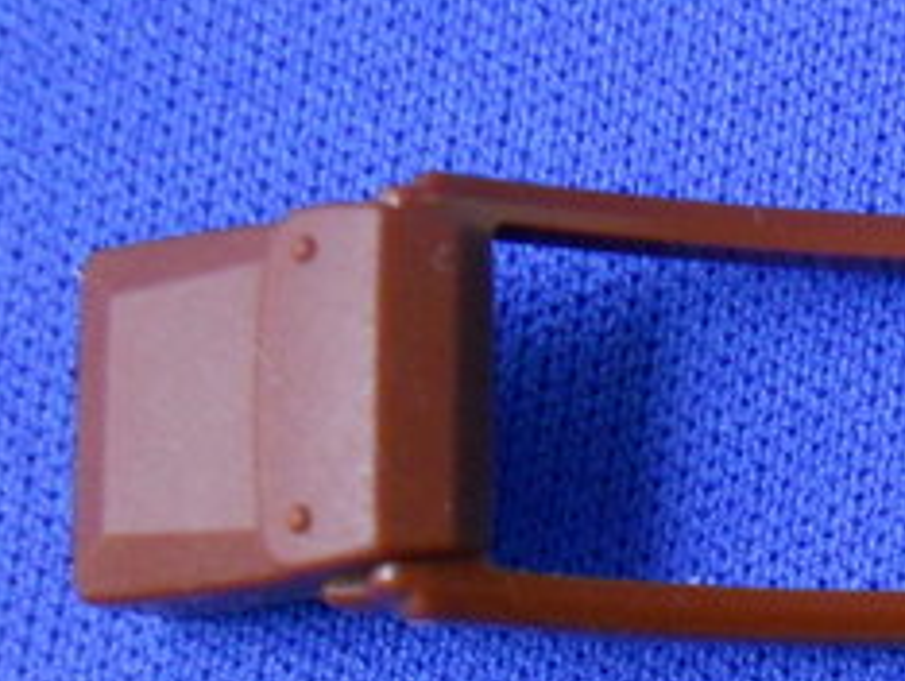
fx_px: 2931
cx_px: 1156
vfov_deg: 12.8
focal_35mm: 112
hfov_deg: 16.6
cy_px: 890
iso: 500
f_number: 3.1
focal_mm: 6.72
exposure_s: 1/8
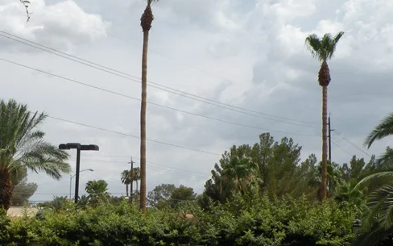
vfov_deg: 20.9
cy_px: 245
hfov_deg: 33.3
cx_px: 98
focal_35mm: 60
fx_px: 643
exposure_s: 1/321
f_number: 7.1
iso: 64
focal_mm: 4.7
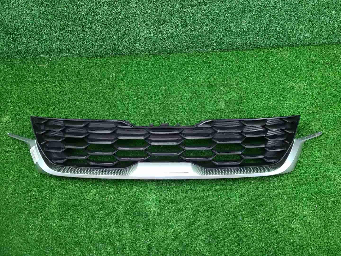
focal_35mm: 26
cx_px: 170
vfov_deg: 53.1
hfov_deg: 67.3
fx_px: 256
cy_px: 128
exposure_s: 1/50
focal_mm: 5.4
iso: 158
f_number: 1.8
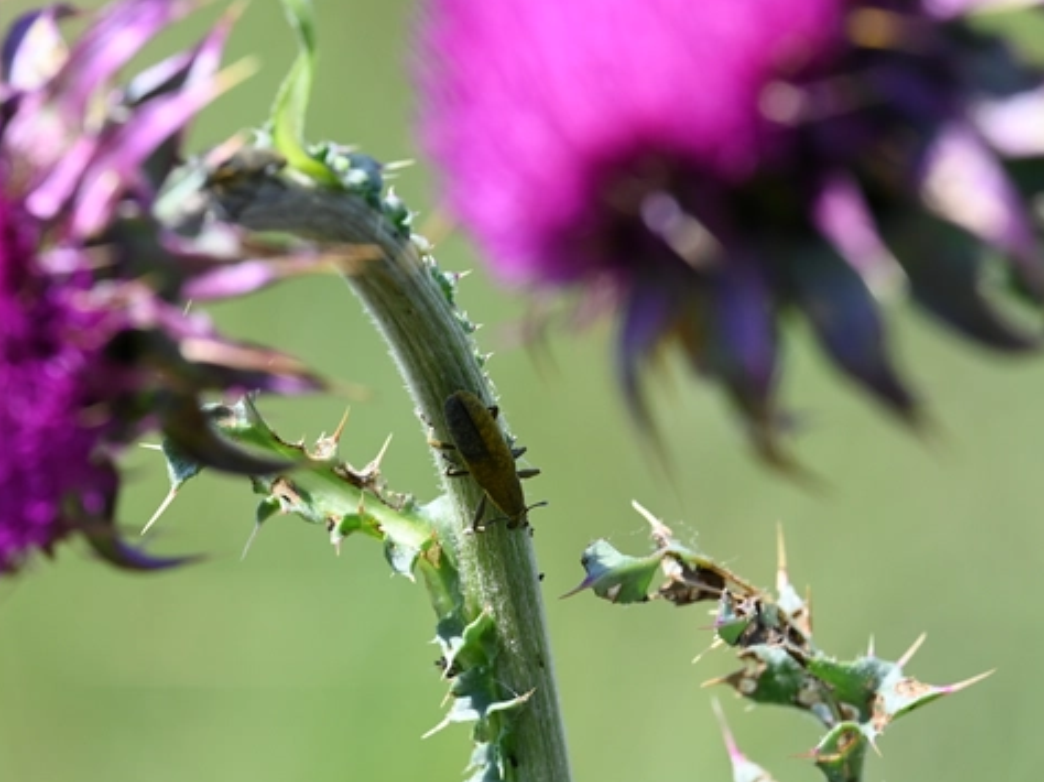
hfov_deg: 3.8
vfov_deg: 2.9
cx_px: 410
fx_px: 15645
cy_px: 402
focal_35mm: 519
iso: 1250
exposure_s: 1/640
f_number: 13
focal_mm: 400
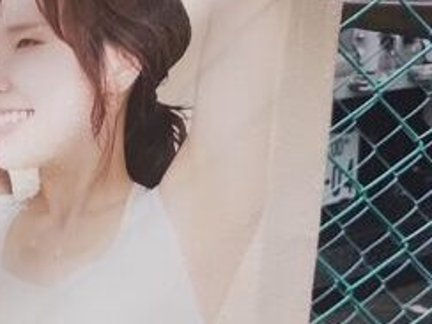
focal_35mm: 147
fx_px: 1835
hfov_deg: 13.2
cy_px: 522
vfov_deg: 9.7
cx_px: -50
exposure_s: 1/60
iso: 325
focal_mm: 4.27
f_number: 1.8
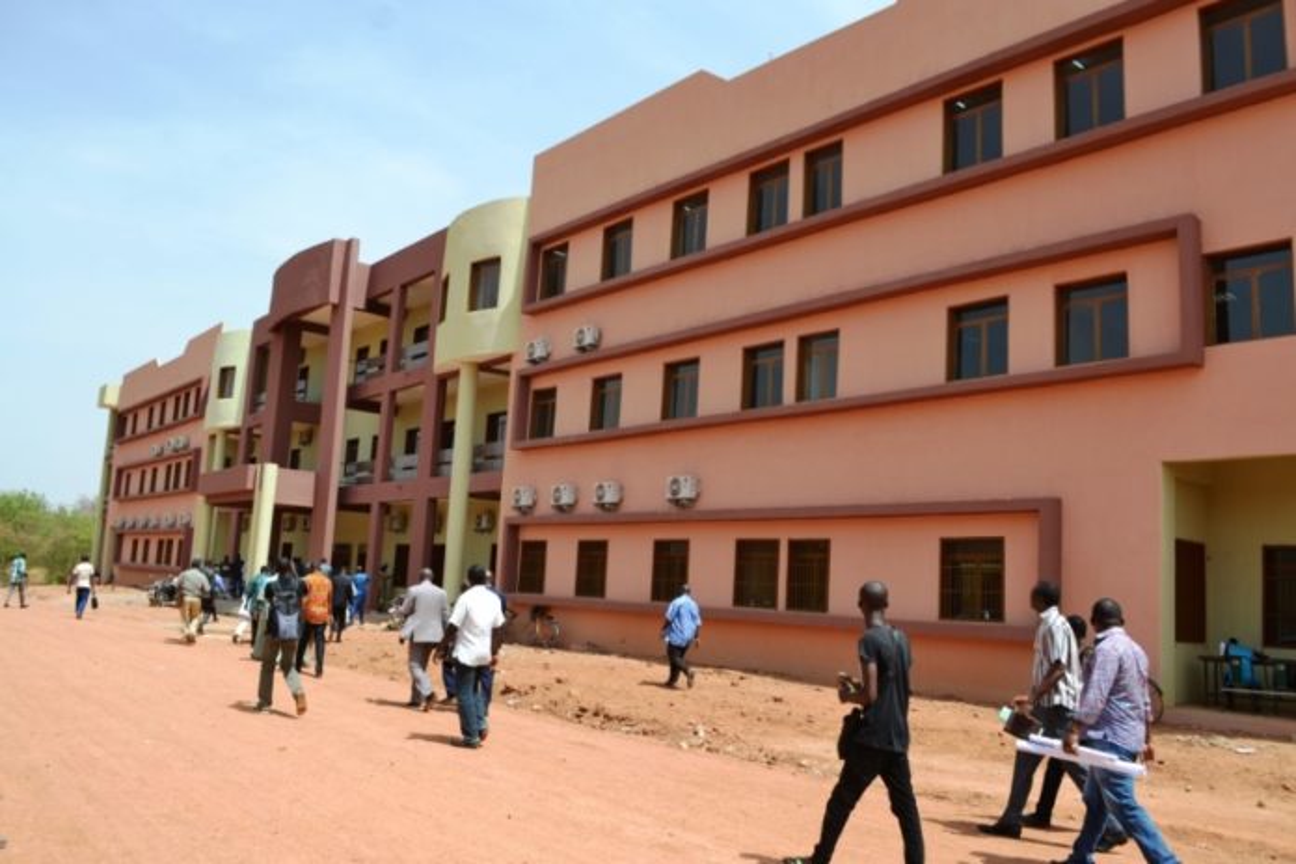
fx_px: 972
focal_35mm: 27
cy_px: 432
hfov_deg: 67.4
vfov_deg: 47.9
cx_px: 648
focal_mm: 18
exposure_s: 1/200
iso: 100
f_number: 7.1
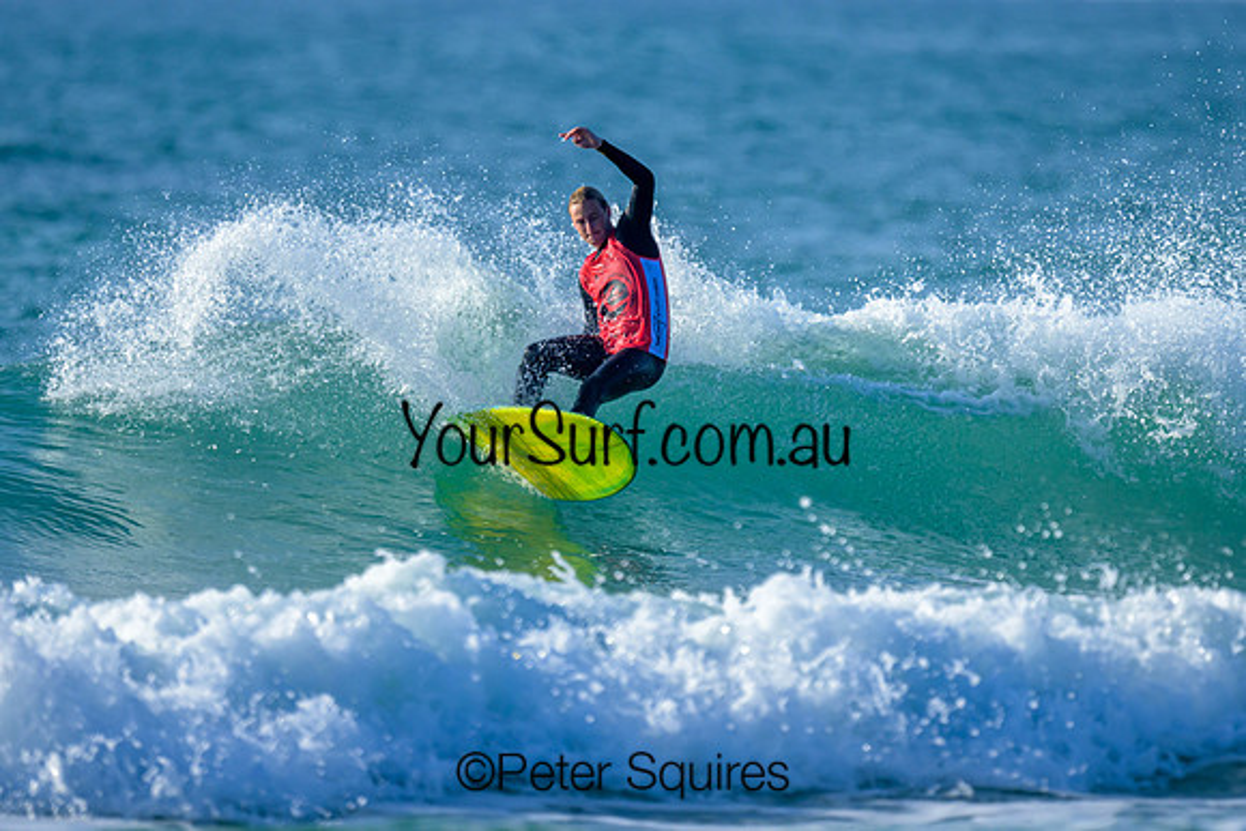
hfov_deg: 1.9
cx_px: 556
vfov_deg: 1.3
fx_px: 38078
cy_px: 328
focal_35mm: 1100
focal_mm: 800
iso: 320
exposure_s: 1/2000
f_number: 6.3
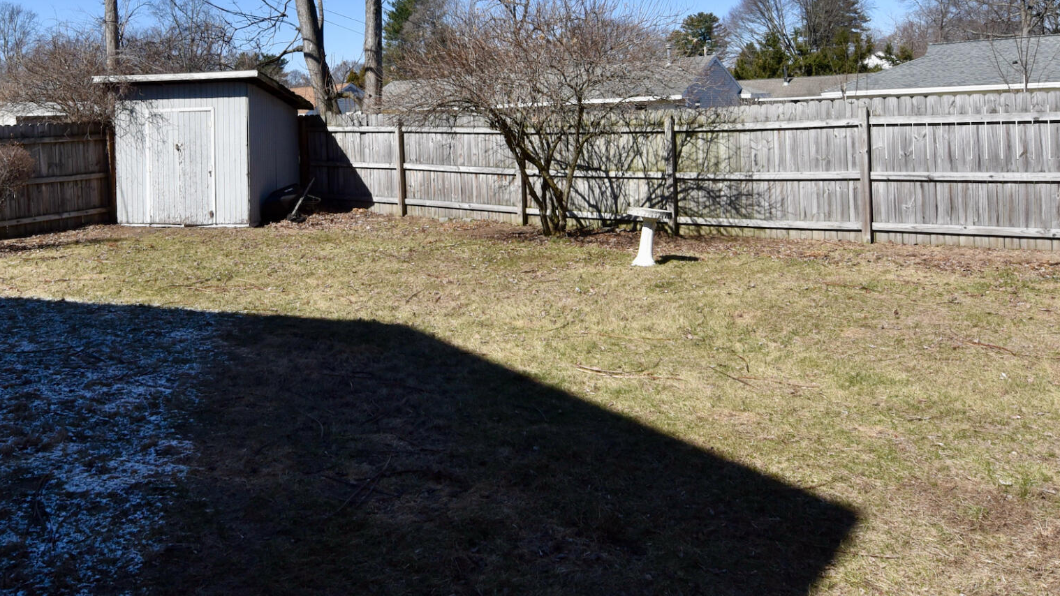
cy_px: 134
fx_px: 815
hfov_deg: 65.0
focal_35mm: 29
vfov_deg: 38.9
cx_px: 392
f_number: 14
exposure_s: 1/800
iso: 800
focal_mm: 14
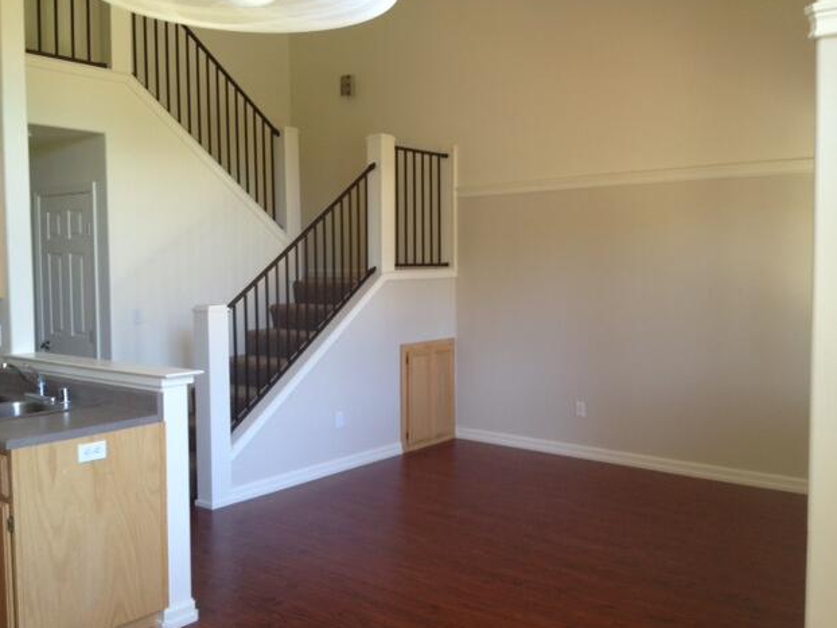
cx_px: 416
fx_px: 871
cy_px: 309
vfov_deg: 39.7
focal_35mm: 36
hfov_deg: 51.3
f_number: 2.4
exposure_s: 1/20
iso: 50
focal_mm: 4.28
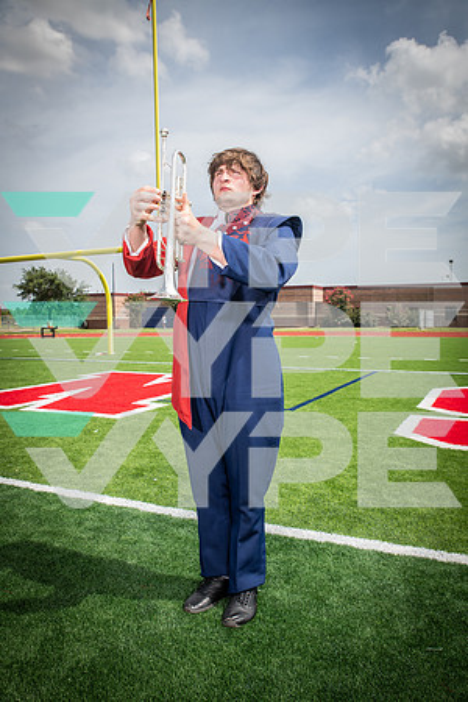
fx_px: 585
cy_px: 351
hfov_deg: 43.6
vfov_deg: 61.9
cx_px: 234
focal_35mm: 30
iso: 125
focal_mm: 30
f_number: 7.1
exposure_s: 1/400
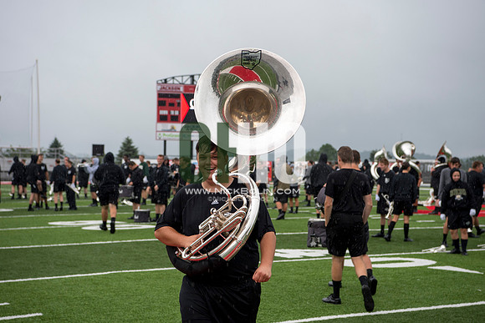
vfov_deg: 19.5
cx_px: 242
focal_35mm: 70
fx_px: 943
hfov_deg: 28.8
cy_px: 162
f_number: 5
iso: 400
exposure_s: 1/500
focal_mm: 70
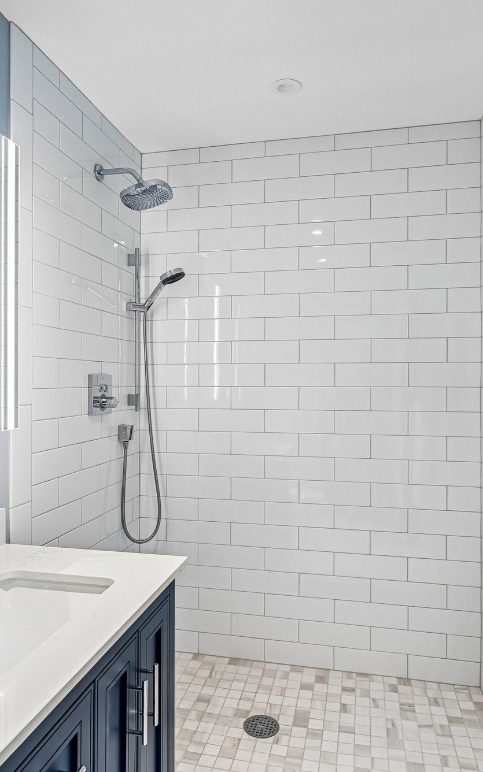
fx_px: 527
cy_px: 382
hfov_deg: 49.3
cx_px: 241
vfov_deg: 72.5
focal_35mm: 25
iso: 400
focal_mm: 16
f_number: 8
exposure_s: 1/40
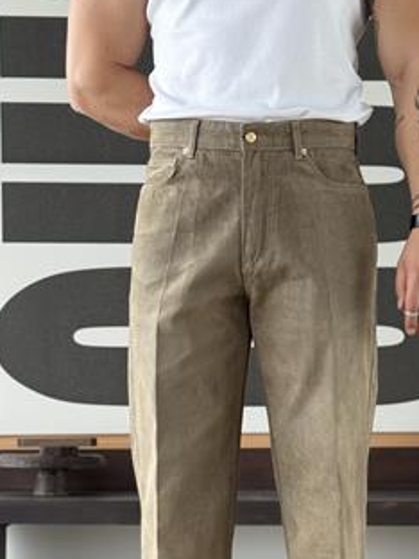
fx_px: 1323
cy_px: 424
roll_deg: -0.2
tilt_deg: -1.0
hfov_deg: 18.0
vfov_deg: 23.6
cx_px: 254
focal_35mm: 82
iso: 100
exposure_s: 1/182
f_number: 1.78
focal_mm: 6.76
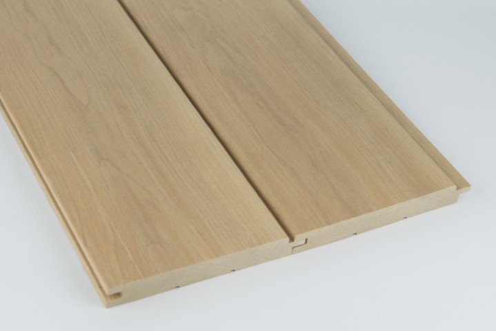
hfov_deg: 32.4
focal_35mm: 62
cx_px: 248
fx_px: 855
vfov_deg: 21.9
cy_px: 166
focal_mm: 62
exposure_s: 1/125
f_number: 10
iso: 320
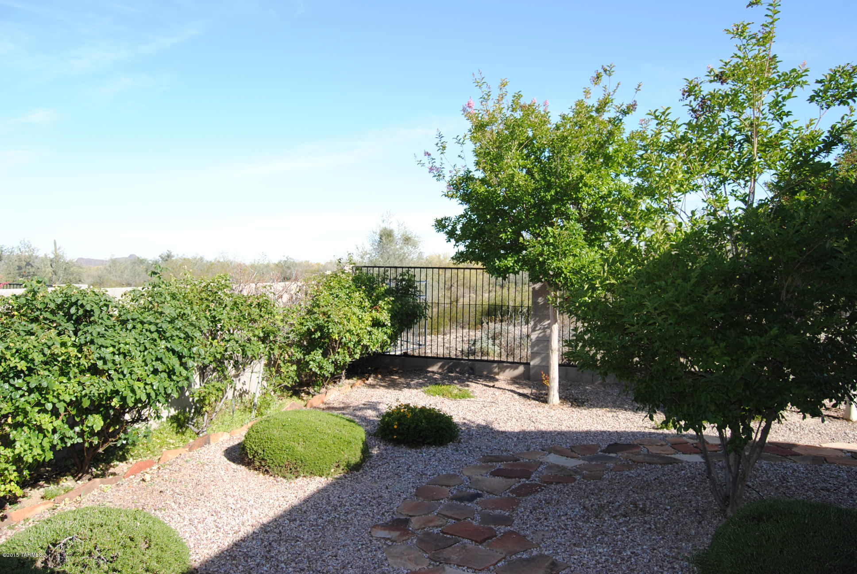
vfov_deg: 48.0
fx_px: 644
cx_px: 428
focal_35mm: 27
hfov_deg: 67.3
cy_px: 287
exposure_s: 1/200
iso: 100
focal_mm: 18
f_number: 7.1
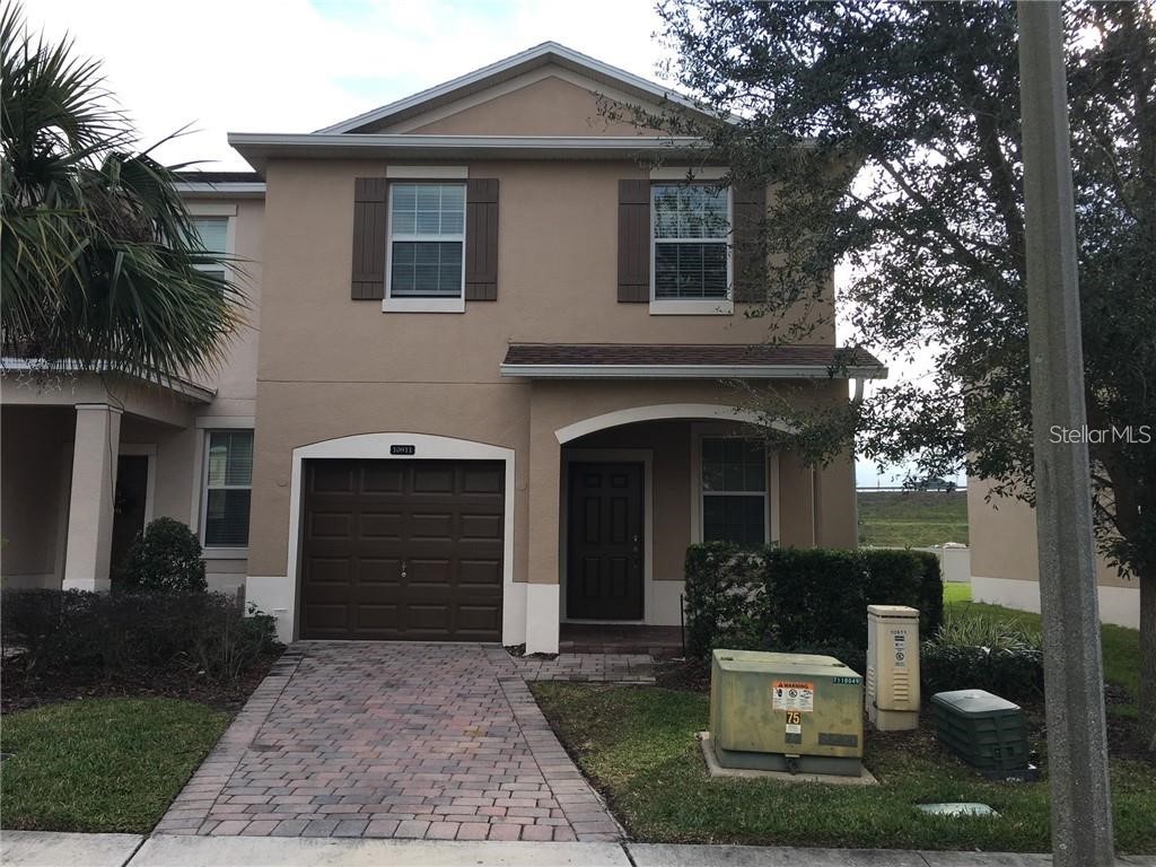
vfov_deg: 48.2
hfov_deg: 61.7
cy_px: 434
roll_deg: -0.8
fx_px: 968
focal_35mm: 29
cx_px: 578
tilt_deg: +8.4
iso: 25
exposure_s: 1/527
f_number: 2.2
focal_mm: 4.15
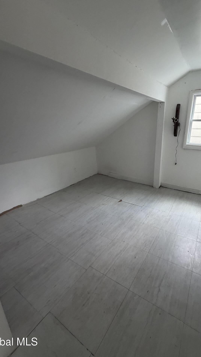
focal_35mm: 16
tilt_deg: -16.7
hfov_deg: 66.3
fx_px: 152
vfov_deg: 99.3
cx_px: 123
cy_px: 172
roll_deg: +0.5
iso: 320
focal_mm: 2.22
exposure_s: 1/76
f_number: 2.2
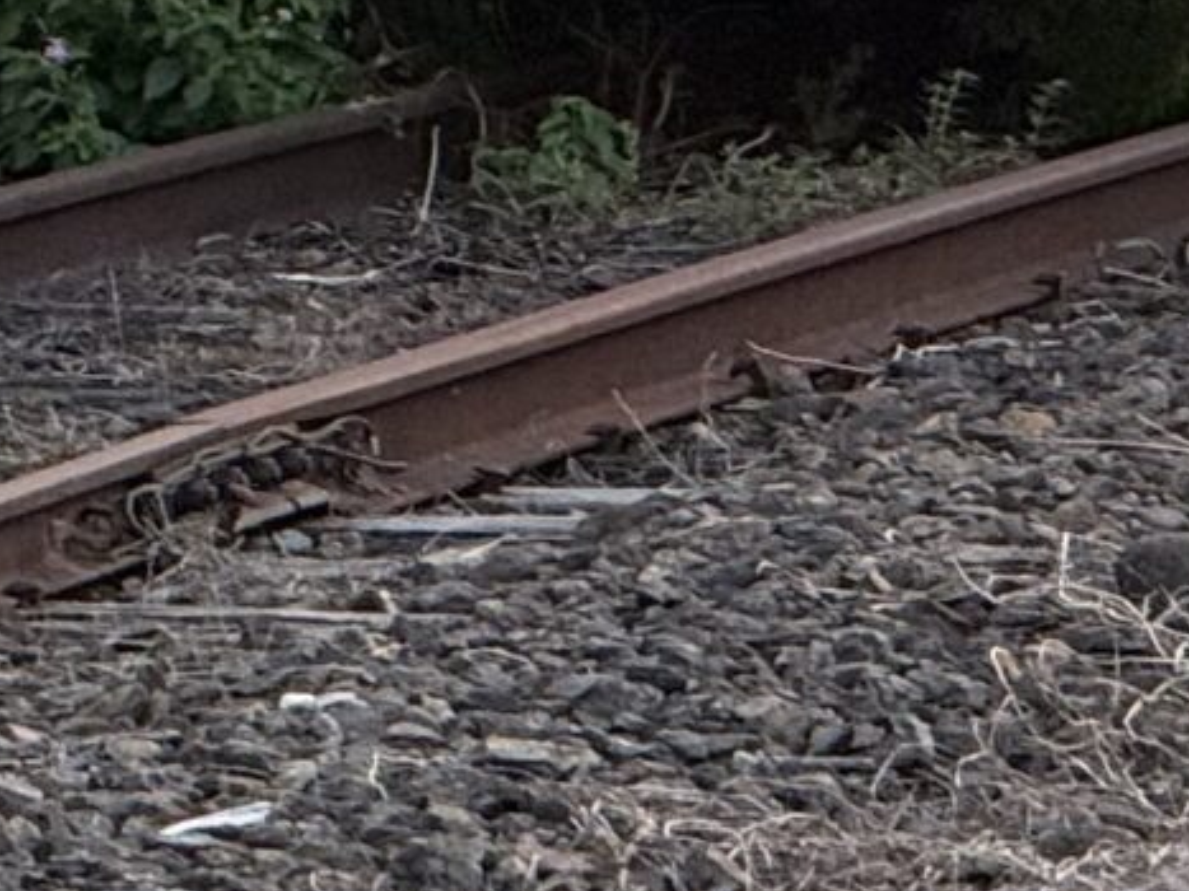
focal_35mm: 658
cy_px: -1148
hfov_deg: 3.0
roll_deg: -0.5
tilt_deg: -1.0
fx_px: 22595
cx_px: 1833
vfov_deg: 2.2
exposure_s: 1/103
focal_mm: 15.66
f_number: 2.8
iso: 64
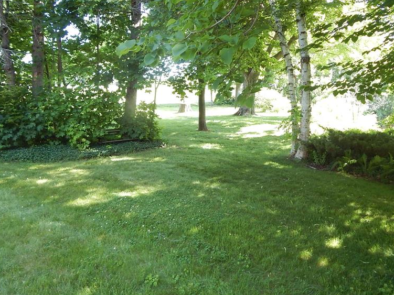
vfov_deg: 46.4
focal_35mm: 30
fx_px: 341
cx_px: 221
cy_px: 112
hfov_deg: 59.8
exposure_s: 1/60
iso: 125
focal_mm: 4
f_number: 3
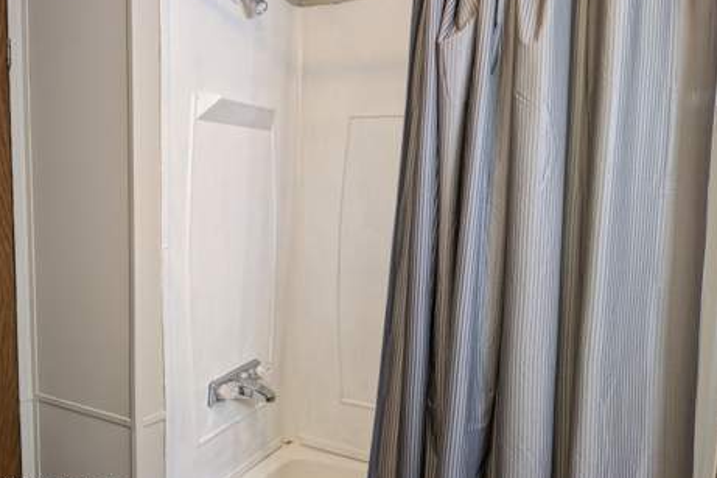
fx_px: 518
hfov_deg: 69.4
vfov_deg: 49.5
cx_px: 355
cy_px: 230
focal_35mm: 26
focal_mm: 6.9
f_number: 1.68
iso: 158
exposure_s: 1/85
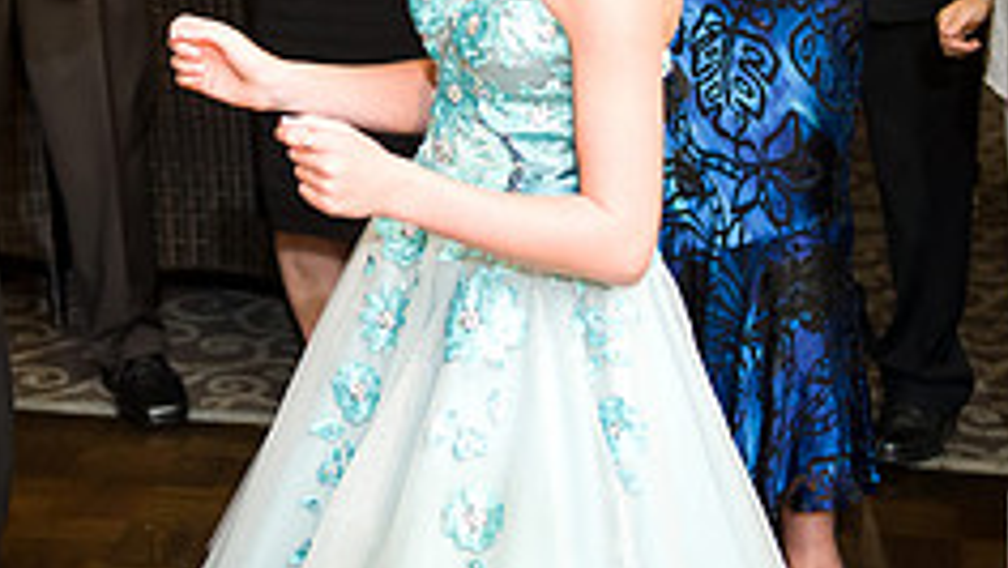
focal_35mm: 103
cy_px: -107
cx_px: 325
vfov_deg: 11.5
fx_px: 2754
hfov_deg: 20.7
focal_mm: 40
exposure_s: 1/125
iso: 1600
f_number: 3.2
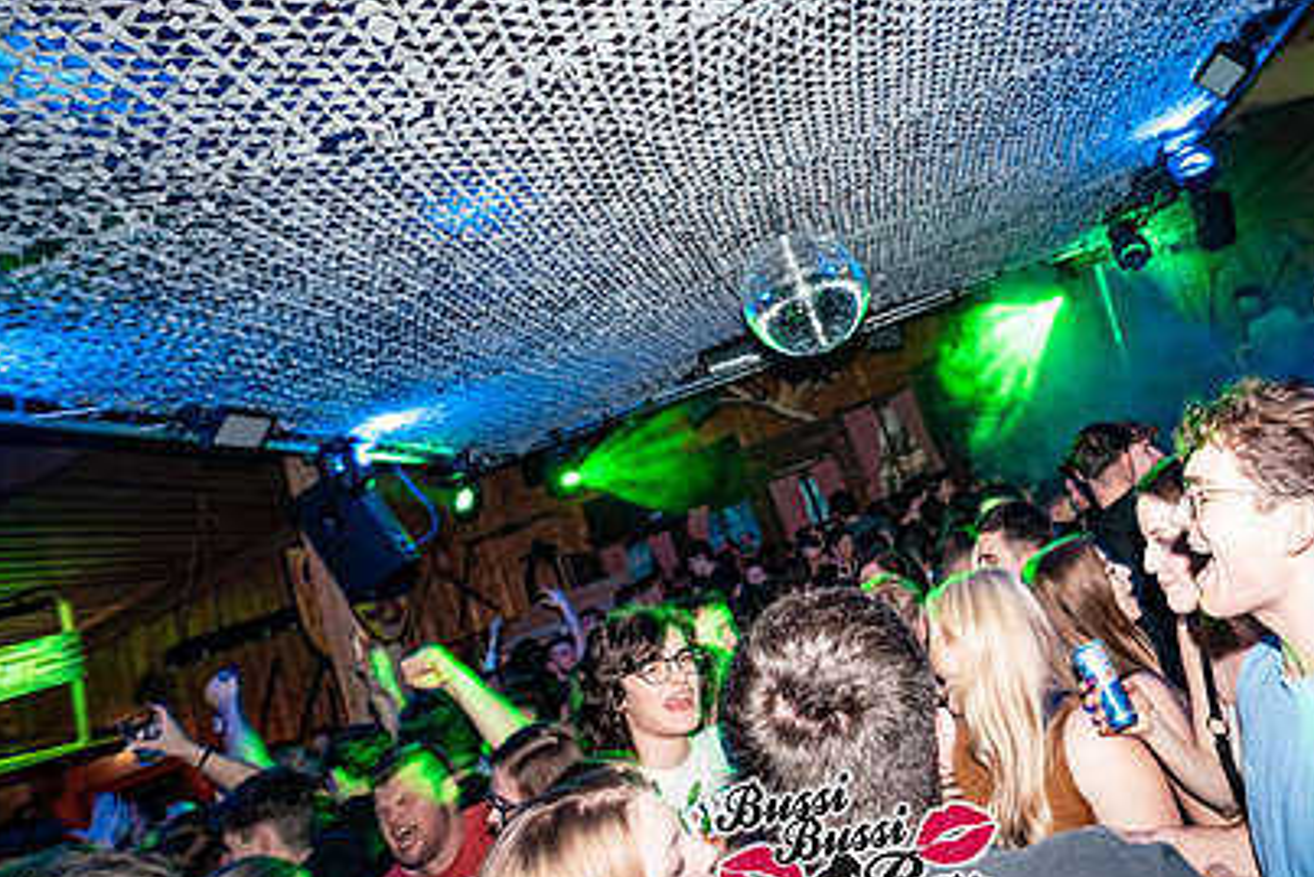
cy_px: 354
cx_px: 851
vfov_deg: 54.8
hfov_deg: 74.3
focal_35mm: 23
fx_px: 840
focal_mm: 16
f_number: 4
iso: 1600
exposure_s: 1/60
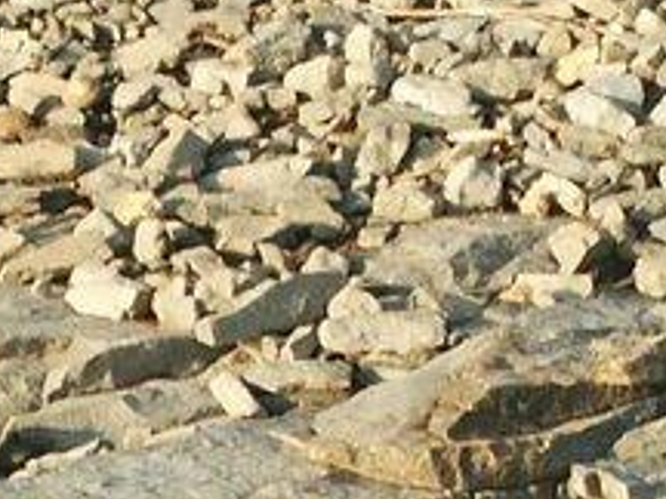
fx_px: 4733
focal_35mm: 246
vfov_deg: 5.9
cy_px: 893
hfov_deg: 8.0
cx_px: 210
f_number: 8
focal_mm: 10.89
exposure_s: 1/60
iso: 64
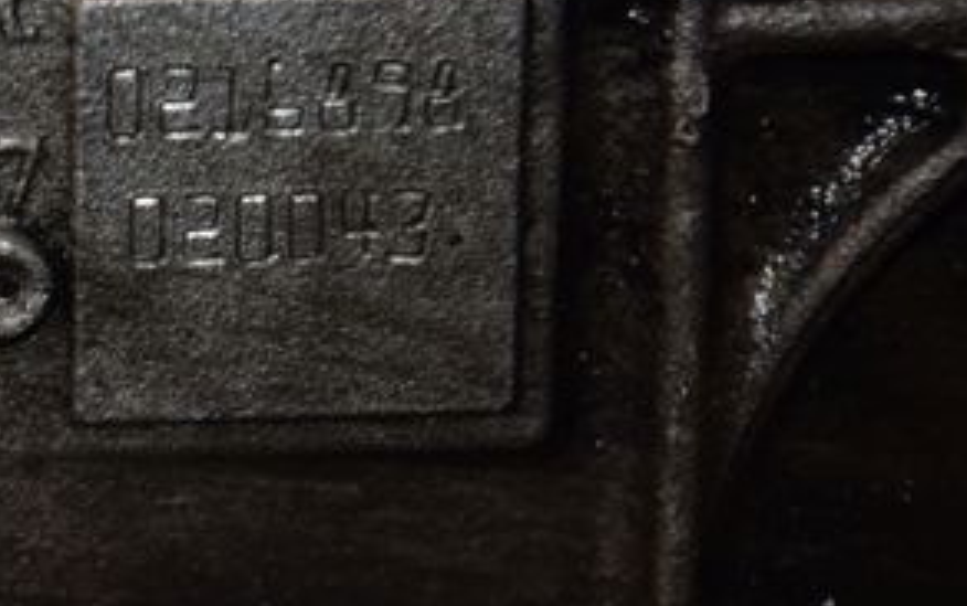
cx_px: -40
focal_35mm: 351
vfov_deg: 3.7
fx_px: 9260
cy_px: 285
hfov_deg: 6.0
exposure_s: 1/60
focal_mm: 105
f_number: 5.6
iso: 800
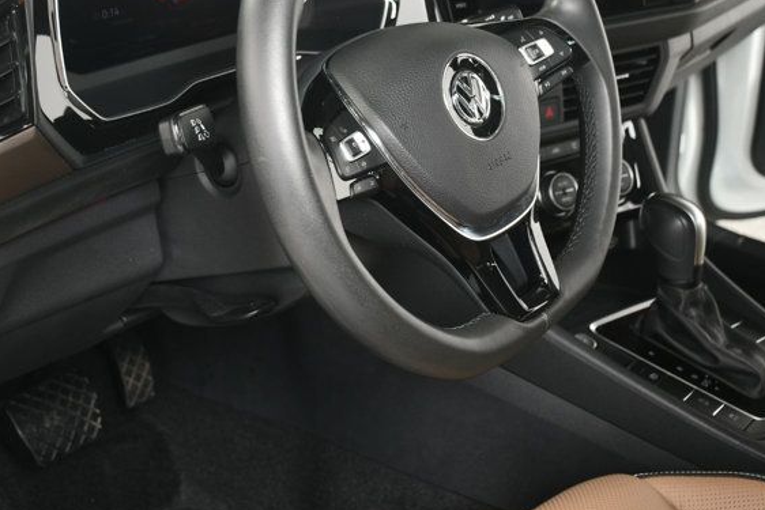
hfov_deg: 28.4
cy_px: 110
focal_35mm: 71
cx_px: 324
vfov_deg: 19.0
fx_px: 1509
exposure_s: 1/160
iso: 100
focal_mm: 26
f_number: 3.8
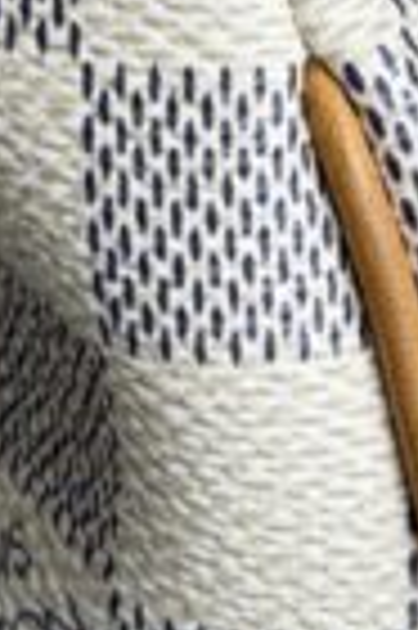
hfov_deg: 4.8
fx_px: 4976
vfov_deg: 7.1
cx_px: -49
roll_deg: +2.0
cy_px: -459
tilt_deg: -34.6
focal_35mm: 285
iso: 64
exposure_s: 1/234
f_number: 1.78
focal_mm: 6.76
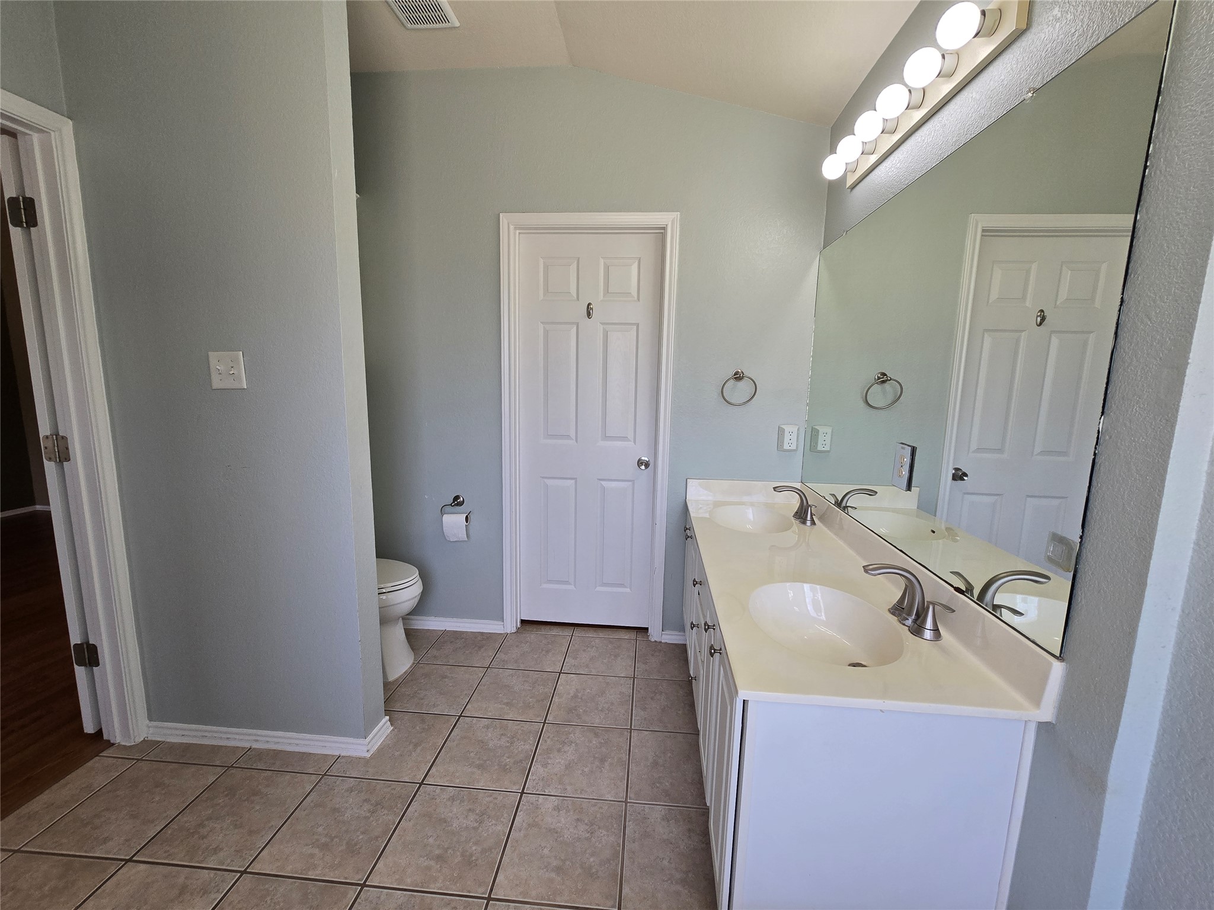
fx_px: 456
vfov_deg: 89.9
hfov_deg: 106.2
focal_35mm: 13
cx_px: 607
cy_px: 455
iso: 80
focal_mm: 2.2
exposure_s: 1/120
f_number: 2.2
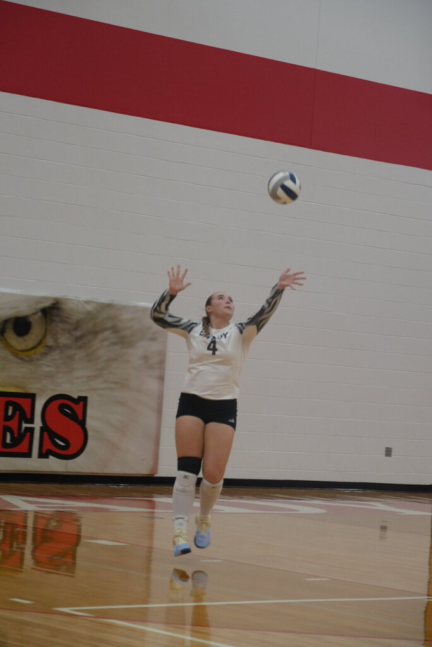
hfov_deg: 13.2
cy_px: 324
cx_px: 216
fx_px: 1860
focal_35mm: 104
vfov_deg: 19.7
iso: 1250
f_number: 5.6
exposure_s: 1/160
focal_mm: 69
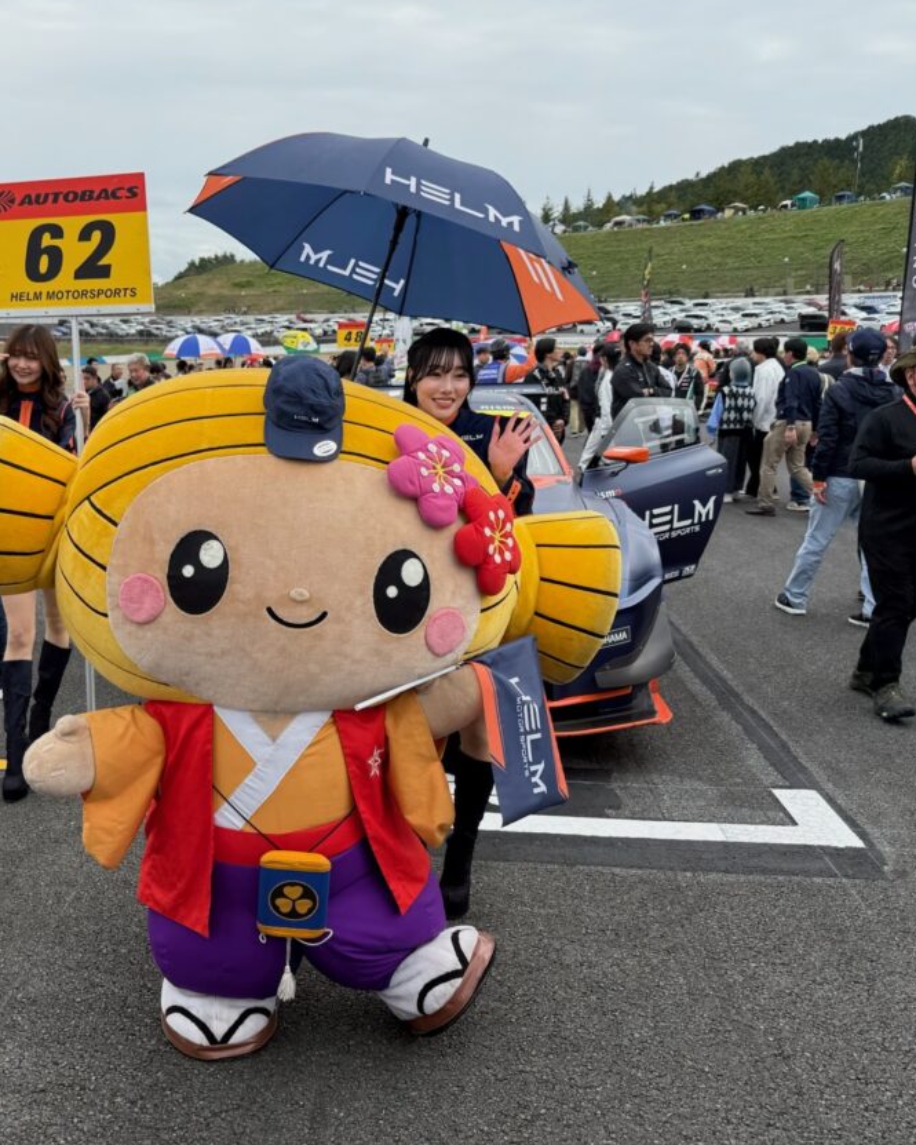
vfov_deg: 54.2
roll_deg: -0.6
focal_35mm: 33
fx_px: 1118
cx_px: 231
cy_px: 572
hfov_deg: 43.2
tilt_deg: -10.2
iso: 80
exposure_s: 1/1653
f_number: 1.78
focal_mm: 6.76
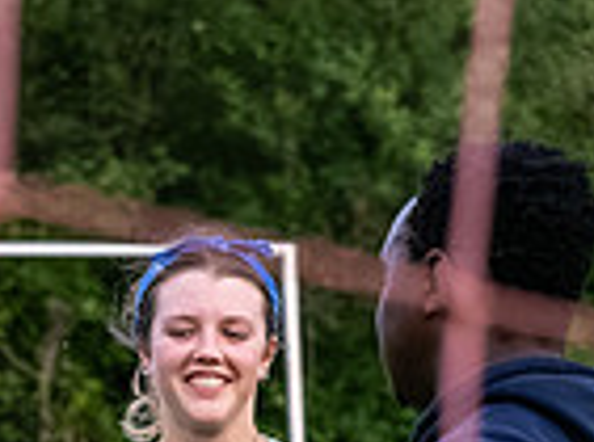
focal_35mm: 647
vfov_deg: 2.3
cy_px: 836
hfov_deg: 3.1
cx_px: -240
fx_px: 11074
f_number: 5
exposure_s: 1/1000
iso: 3200
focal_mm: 75
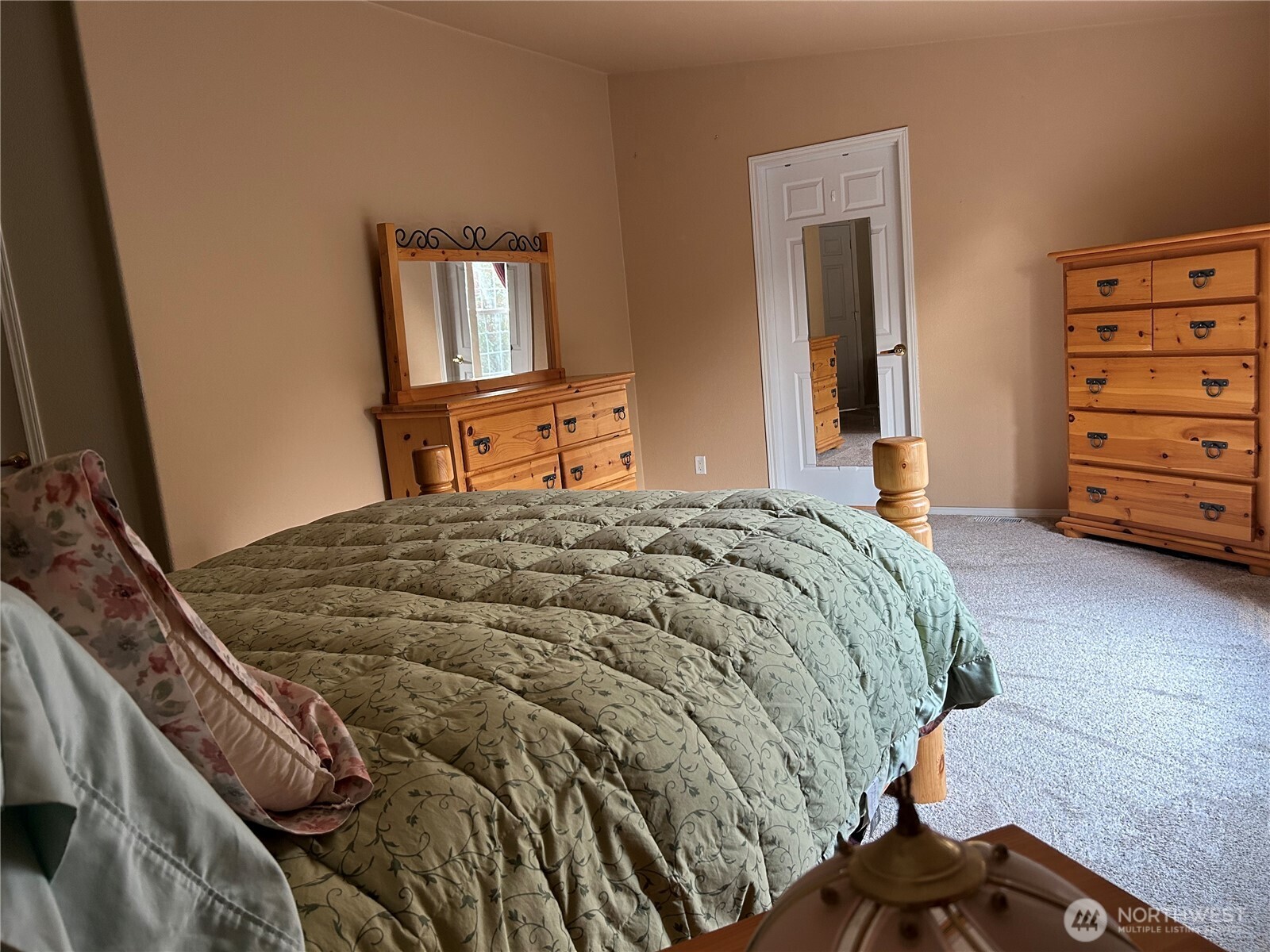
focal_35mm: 26
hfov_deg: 67.3
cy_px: 476
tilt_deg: -9.4
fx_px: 954
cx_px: 635
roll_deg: +5.9
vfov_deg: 53.1
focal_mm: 5.7
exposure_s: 1/60
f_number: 1.5
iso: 160
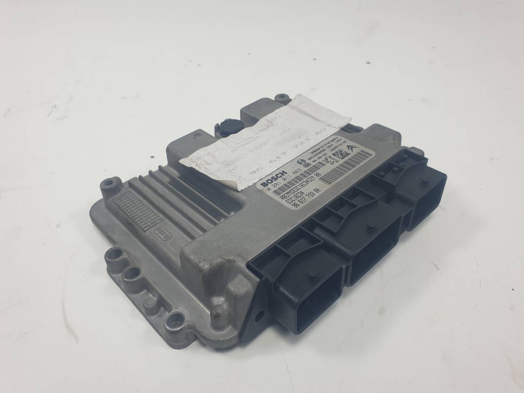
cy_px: 196
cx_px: 262
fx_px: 394
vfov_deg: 53.1
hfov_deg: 67.3
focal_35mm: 26
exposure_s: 1/234
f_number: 2.4
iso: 50
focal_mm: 4.3
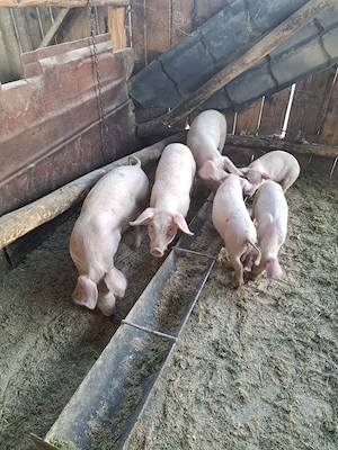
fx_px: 312
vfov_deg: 71.6
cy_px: 225
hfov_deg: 56.8
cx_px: 169
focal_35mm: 24
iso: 320
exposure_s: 1/50
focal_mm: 5.23
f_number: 1.8
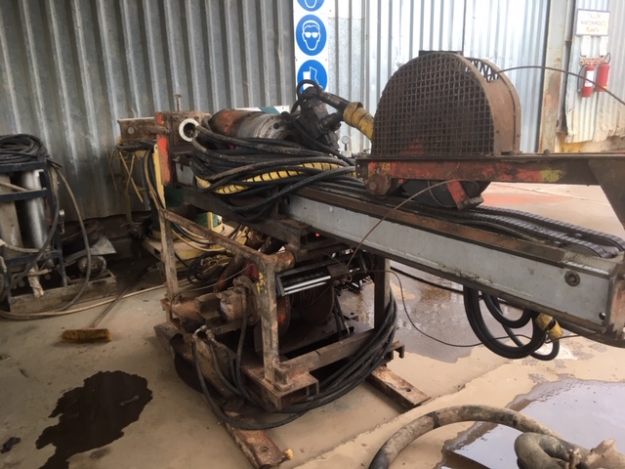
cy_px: 234
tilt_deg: -13.8
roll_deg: +1.8
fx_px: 524
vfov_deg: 48.2
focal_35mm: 29
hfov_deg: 61.7
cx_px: 312
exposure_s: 1/33
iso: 25
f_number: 2.2
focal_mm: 4.15
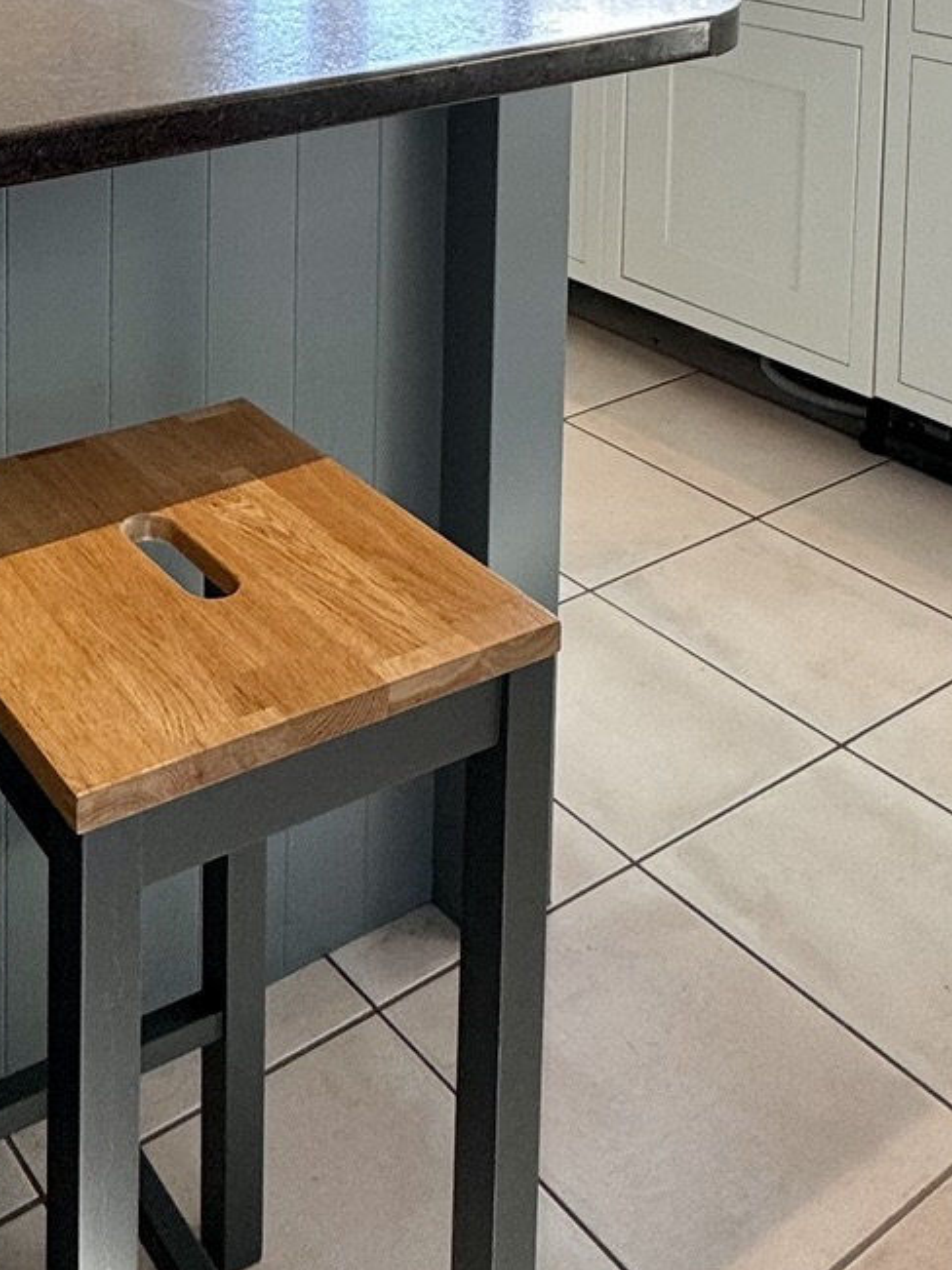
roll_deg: -0.5
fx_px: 1577
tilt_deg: -4.1
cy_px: -191
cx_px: 29
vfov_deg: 35.9
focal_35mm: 43
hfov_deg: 31.4
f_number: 2.2
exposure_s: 1/100
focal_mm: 2.22
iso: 64
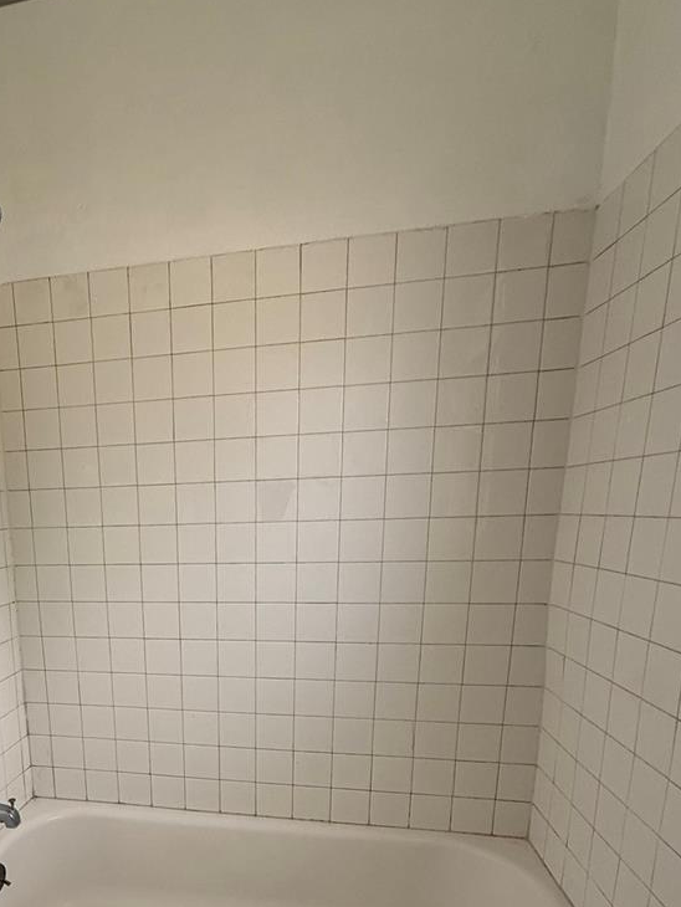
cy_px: 651
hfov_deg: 56.0
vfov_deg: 70.2
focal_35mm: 23
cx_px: 169
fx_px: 603
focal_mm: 2.22
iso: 160
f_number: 2.2
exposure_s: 1/99
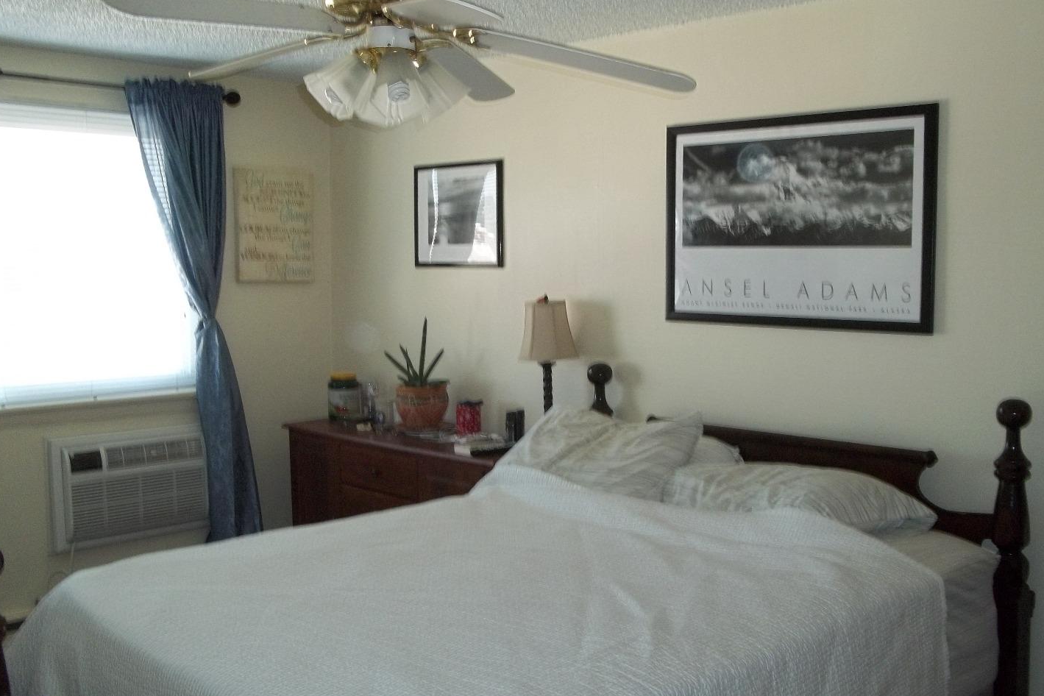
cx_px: 522
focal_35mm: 38
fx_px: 1102
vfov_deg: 35.0
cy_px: 362
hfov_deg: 50.7
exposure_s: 1/30
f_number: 3.1
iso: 160
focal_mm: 6.5
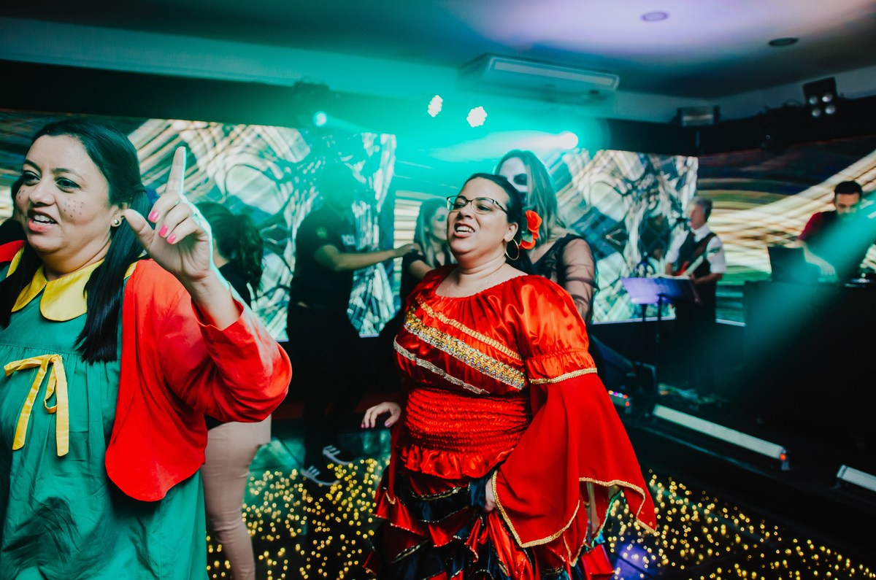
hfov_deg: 67.5
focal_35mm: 27
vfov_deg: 47.7
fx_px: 656
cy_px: 290
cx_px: 438
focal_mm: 18
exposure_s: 1/250
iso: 500
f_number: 2
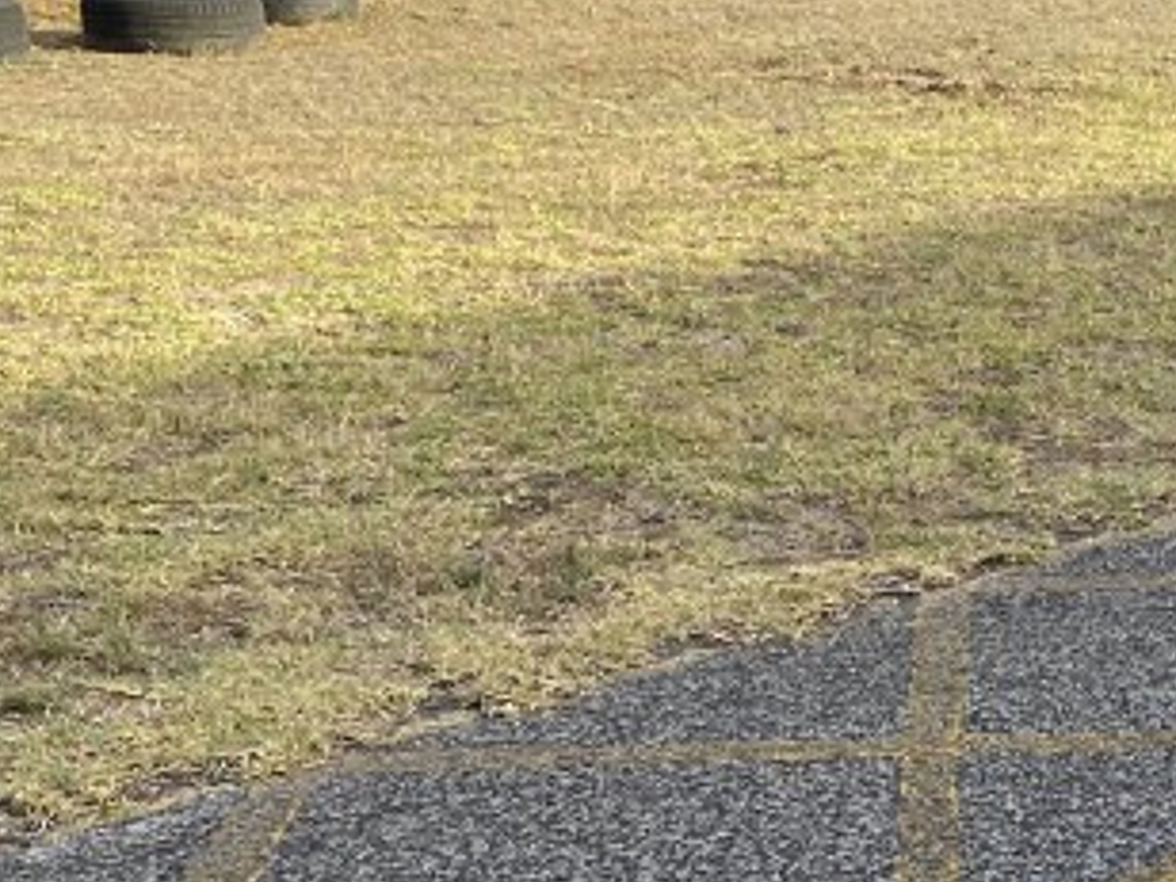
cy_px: 855
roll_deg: -1.6
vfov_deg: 16.1
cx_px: 1712
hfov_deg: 19.3
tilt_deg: -26.3
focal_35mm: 90
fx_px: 3058
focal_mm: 4.25
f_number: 1.8
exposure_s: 1/733
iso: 32
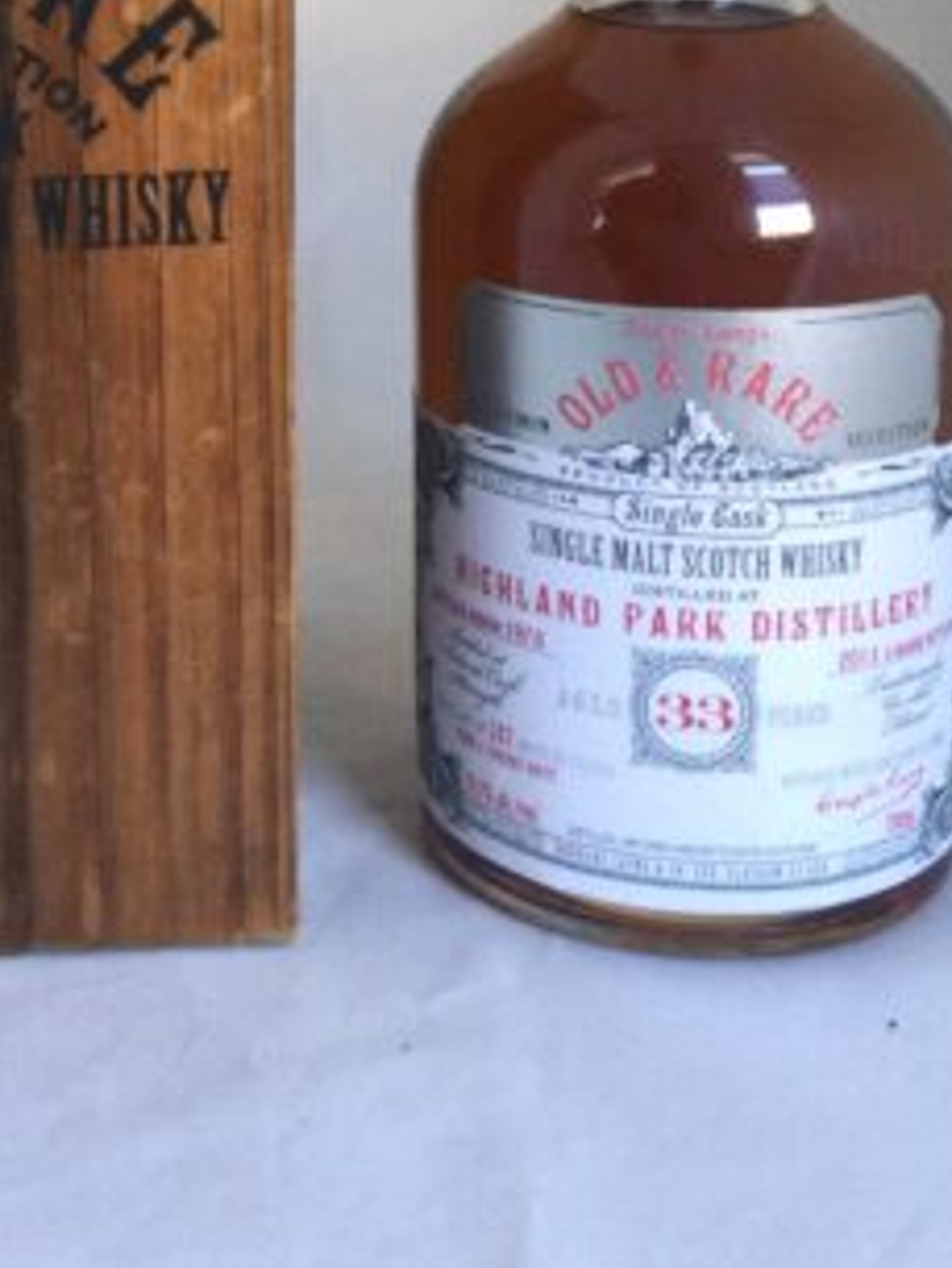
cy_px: 29
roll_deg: +1.0
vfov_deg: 28.2
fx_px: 2382
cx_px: 249
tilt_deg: -7.7
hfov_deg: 22.4
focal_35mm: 65
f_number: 2.4
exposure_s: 1/33
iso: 125
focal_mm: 3.3
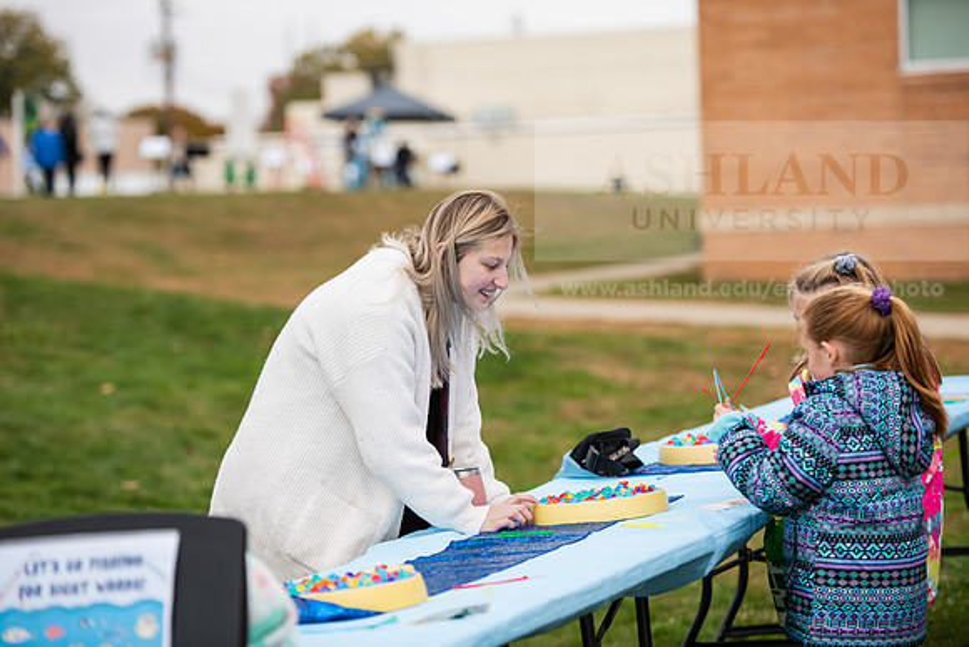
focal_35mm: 112
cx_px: 484
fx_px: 3015
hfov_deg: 18.3
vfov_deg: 12.2
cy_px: 324
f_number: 3.2
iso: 320
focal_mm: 112
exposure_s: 1/400
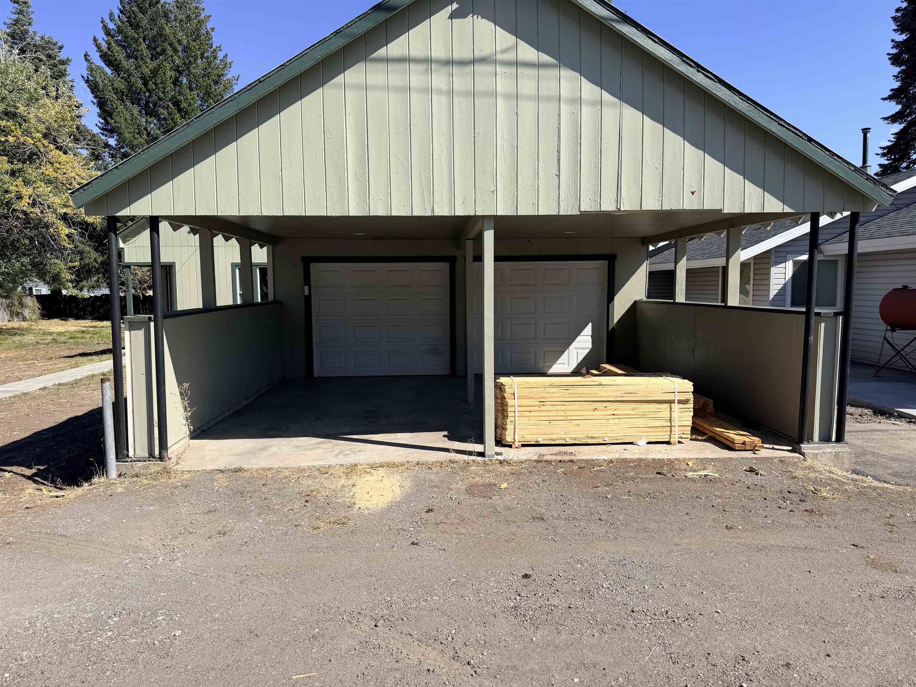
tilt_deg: -5.2
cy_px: 344
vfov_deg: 56.8
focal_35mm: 24
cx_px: 458
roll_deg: +1.0
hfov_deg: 71.6
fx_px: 635
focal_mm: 6.76
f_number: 1.78
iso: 80
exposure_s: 1/4673
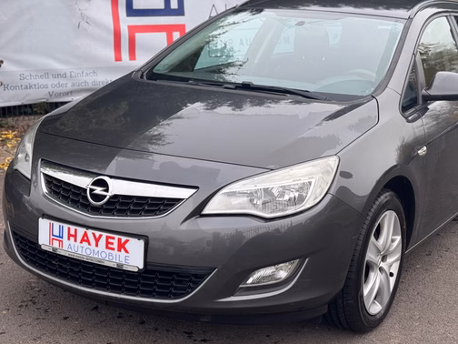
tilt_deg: -13.7
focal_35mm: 61
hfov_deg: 31.6
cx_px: 269
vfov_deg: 24.0
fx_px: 807
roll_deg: +0.0
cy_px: 169
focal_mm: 6.76
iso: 64
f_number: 1.78
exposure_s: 1/865
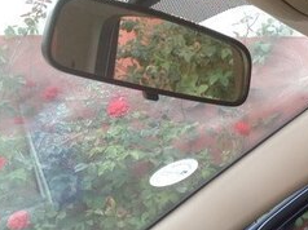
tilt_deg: -5.6
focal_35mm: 97
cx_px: 338
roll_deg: -4.0
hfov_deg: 19.4
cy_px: 281
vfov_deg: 14.7
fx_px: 862
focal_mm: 4.28
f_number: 2.4
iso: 50
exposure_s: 1/114
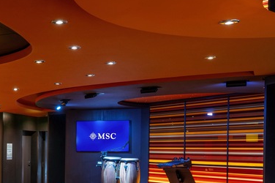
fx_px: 504
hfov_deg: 28.2
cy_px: 155
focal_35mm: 66
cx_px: -16
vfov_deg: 20.3
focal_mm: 31
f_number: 11
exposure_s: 1
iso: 400
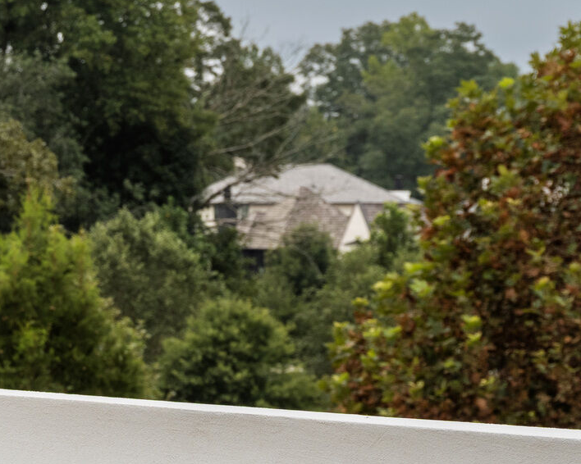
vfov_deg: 8.7
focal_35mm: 178
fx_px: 3060
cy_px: 224
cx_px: -561
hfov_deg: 10.1
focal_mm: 52.7
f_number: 8
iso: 100
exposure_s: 1/80
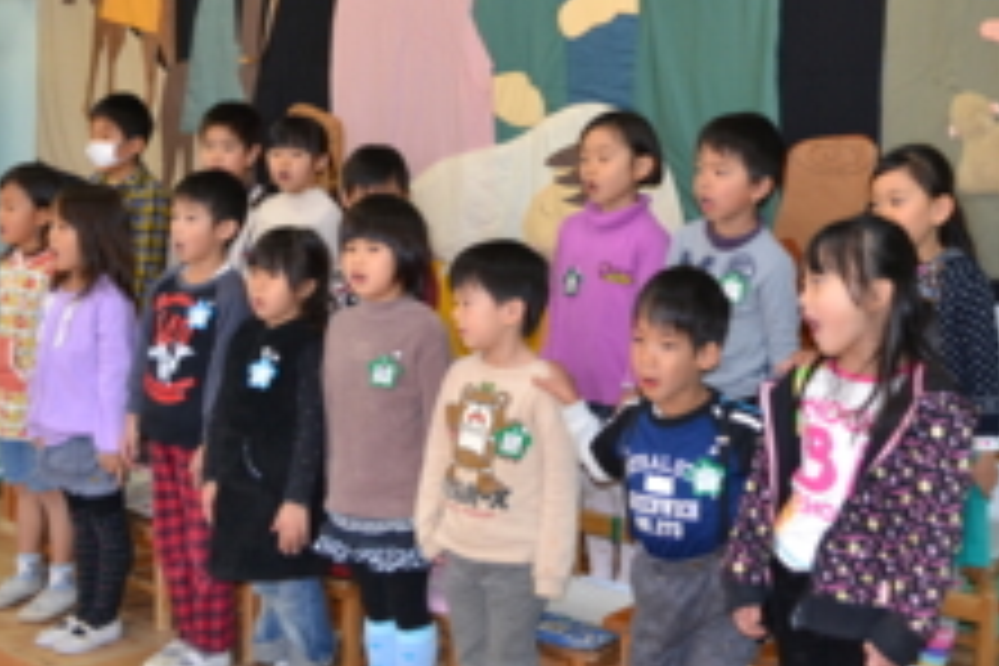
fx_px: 1498
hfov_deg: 36.8
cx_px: 585
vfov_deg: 24.7
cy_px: 133
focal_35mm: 54
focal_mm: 20
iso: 640
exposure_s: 1/60
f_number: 3.8
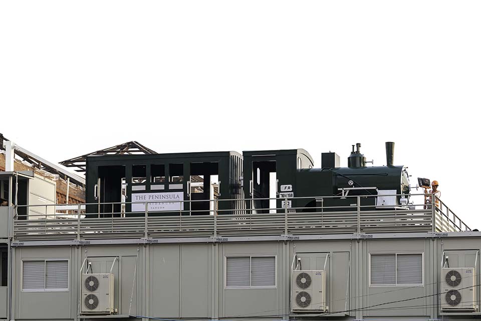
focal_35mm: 102
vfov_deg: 13.4
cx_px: 240
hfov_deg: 20.0
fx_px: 1363
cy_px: 160
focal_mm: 102
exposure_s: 1/250
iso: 800
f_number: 5.6
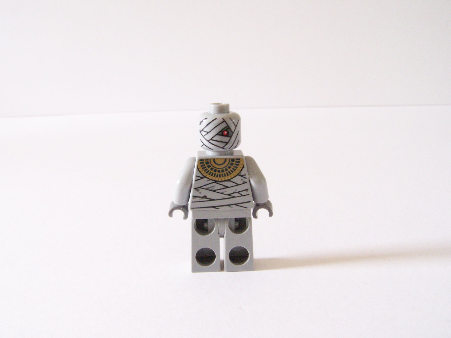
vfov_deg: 37.7
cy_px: 169
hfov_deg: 49.0
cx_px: 226
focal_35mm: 38
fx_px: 495
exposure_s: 1/15
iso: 400
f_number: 8
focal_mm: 6.3
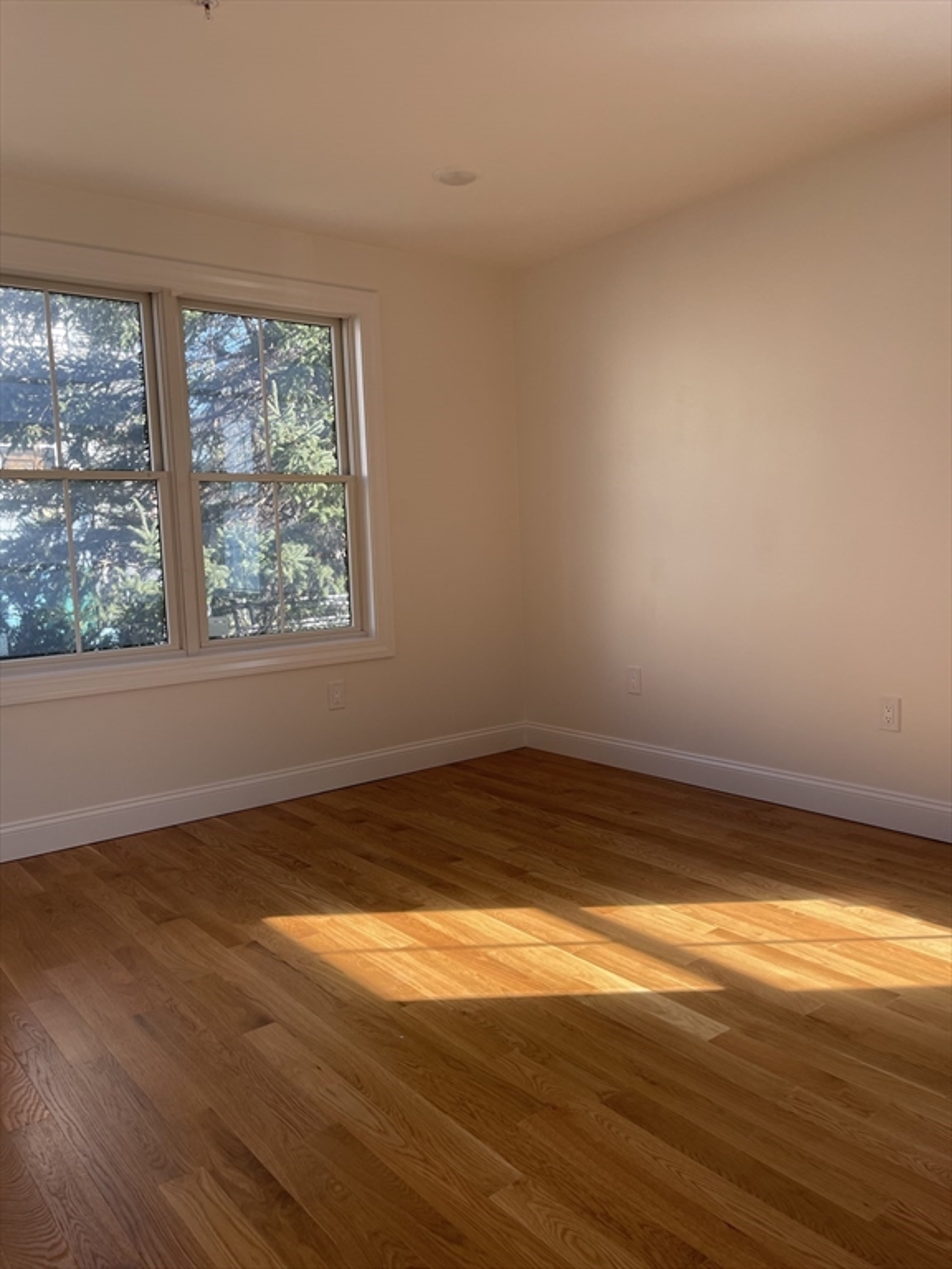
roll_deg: +2.4
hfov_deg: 54.9
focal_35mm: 25
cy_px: 634
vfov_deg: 69.4
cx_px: 476
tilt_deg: -5.8
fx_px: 917
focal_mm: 5.1
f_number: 1.6
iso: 32
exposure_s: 1/291
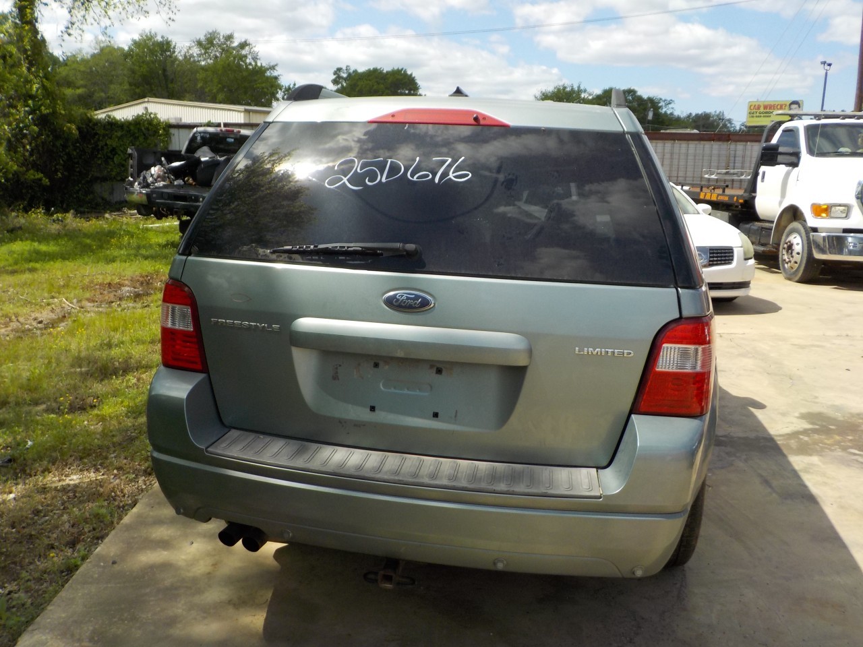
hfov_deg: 60.0
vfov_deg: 46.8
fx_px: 748
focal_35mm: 30
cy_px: 324
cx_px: 432
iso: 125
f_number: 3.3
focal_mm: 4.1
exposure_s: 1/1000
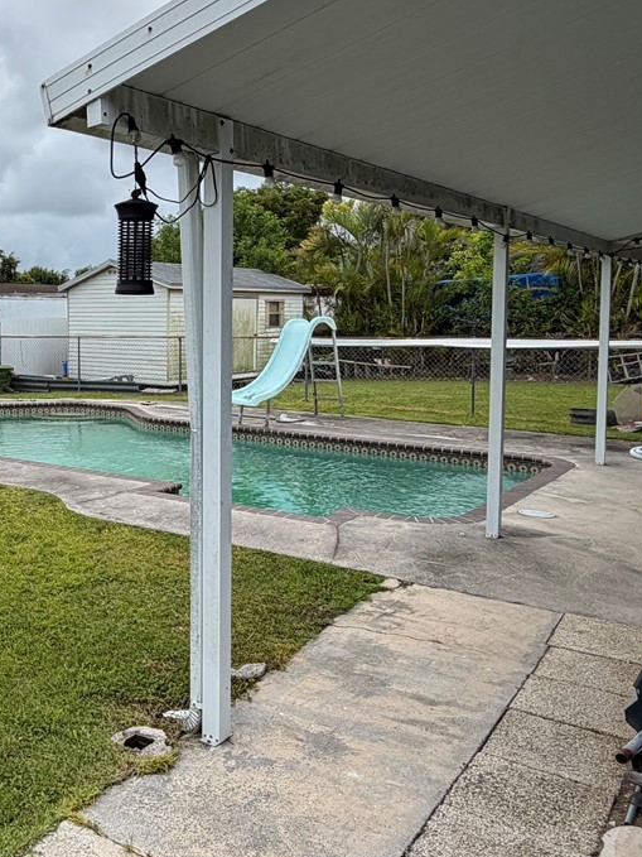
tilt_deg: -3.1
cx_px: 72
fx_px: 816
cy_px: 371
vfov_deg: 55.2
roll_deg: +0.7
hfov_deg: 40.0
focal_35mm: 33
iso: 25
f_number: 2.2
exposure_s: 1/770
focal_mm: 2.22
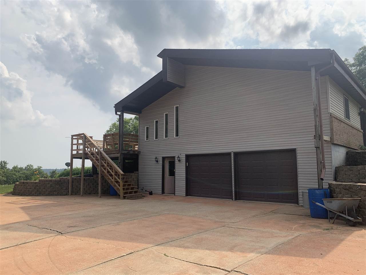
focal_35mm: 26
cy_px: 138
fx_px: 275
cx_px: 183
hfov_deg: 67.3
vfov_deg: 53.1
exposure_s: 1/3289
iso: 25
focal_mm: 4.25
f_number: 1.8
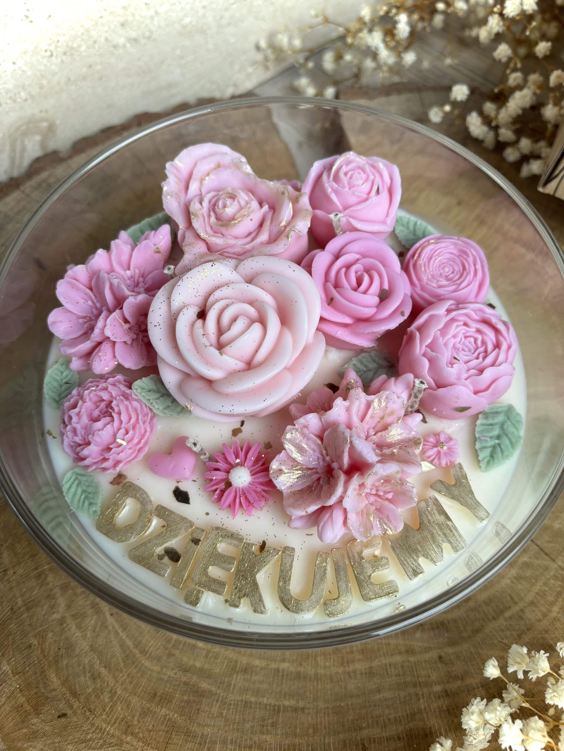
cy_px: 376
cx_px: 282
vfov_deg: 67.3
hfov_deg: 53.1
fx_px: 565
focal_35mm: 26
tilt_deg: -62.5
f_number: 1.6
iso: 50
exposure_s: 1/121
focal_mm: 5.96
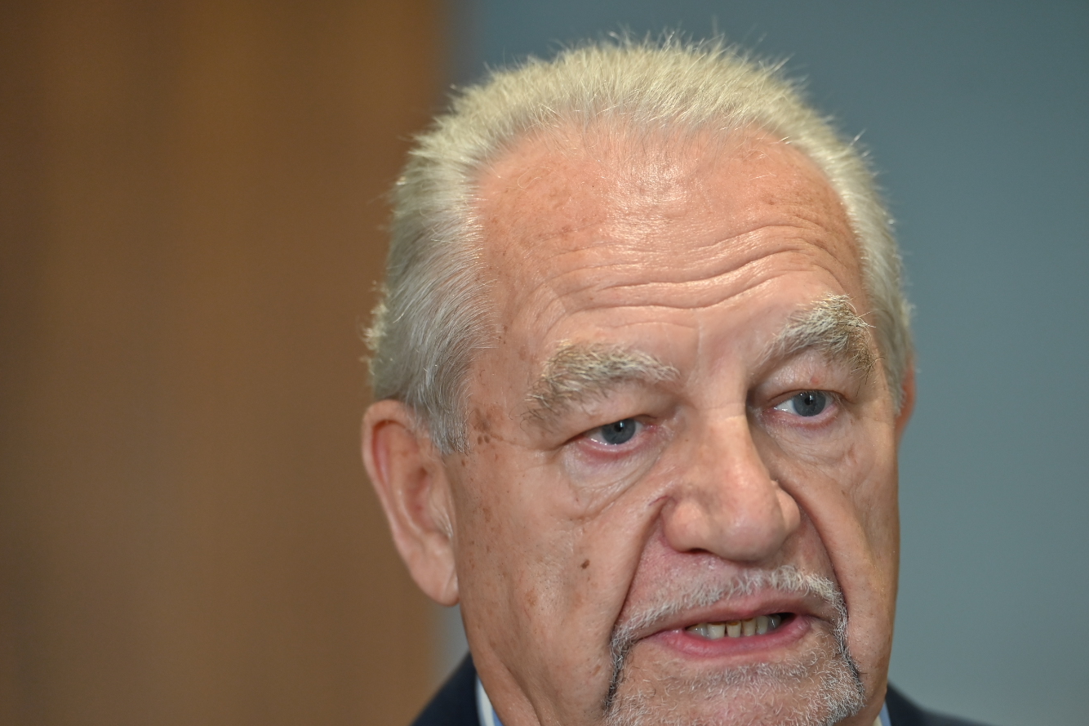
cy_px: 430
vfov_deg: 8.4
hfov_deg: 12.5
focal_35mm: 164
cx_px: 652
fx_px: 4960
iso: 450
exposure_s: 1/200
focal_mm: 135
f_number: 2.8
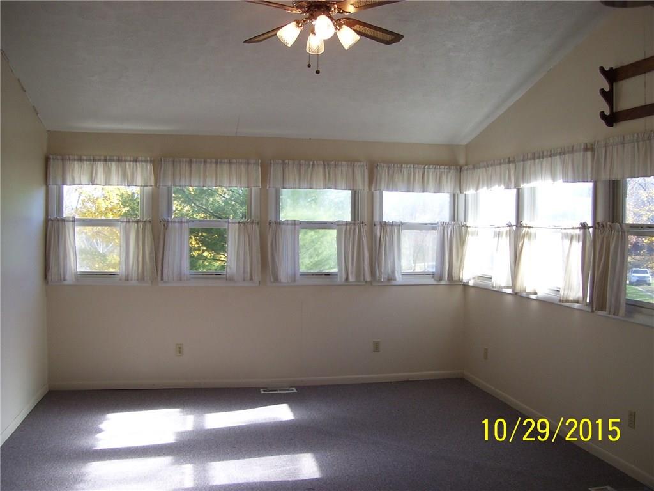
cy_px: 246
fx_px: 680
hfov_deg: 51.4
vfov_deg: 39.7
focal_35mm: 36
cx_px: 327
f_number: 2.7
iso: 80
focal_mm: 6
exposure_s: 1/125
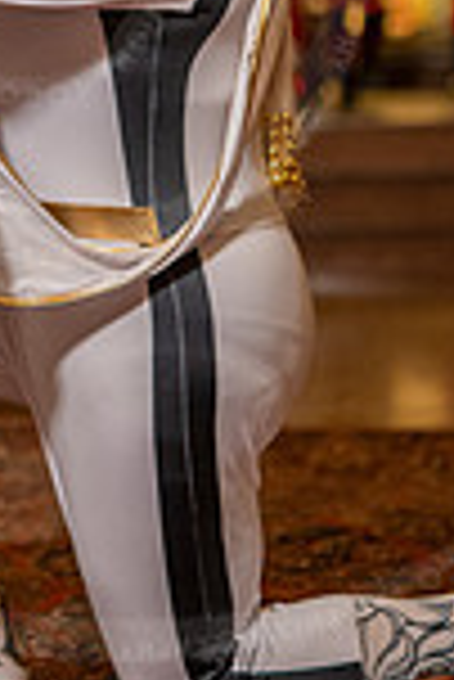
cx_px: 67
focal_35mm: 104
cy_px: 77
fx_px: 1963
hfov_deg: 13.1
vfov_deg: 19.3
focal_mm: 35
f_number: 1.2
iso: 3200
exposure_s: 1/320
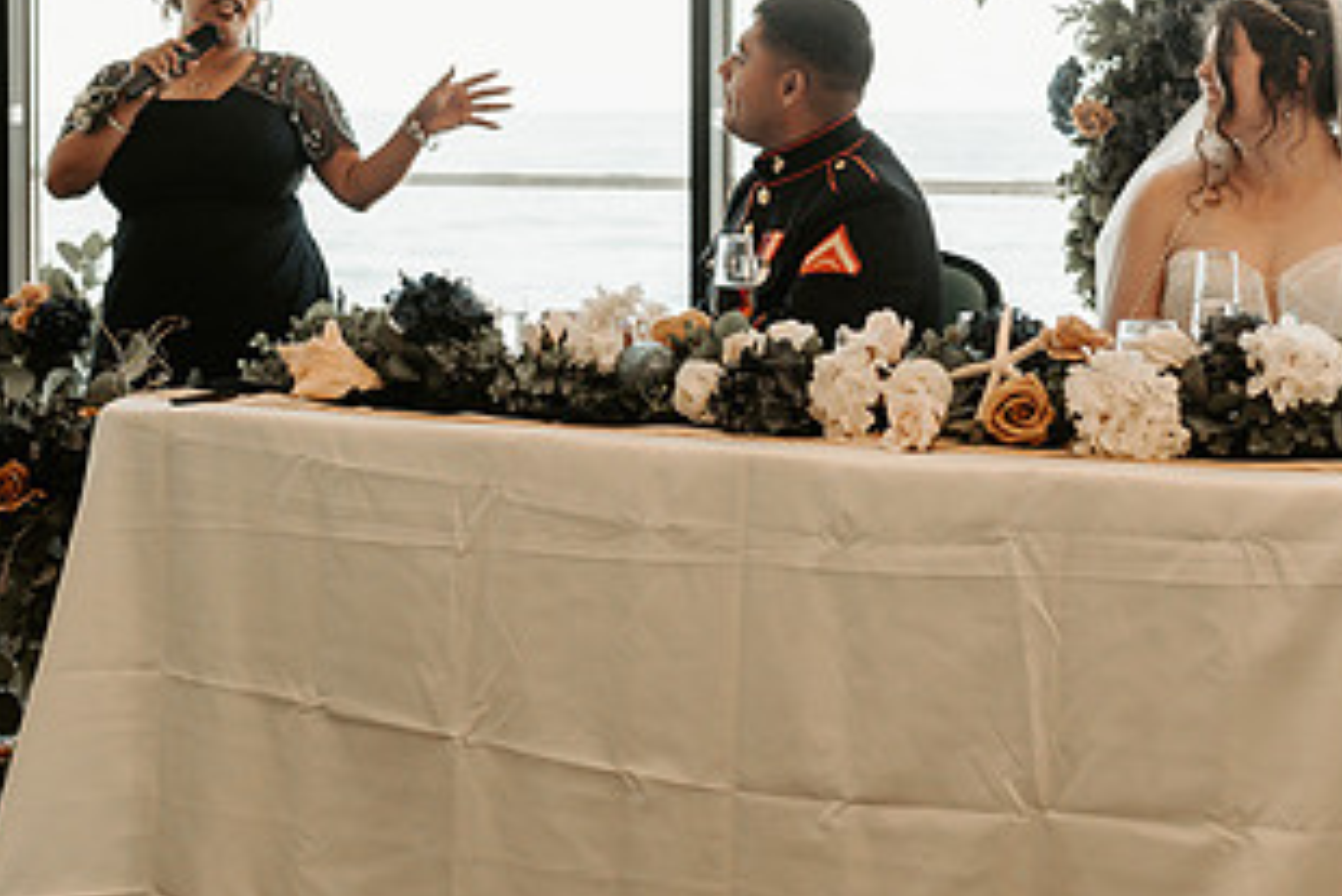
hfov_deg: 26.0
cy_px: 181
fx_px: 2909
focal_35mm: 78
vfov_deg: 17.4
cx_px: 731
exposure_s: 1/320
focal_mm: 35
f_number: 2.8
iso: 320
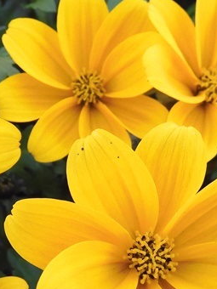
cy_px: 195
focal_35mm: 38
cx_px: 156
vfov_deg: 48.1
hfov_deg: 37.0
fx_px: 318
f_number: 3.4
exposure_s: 1/160
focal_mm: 4.3
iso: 100
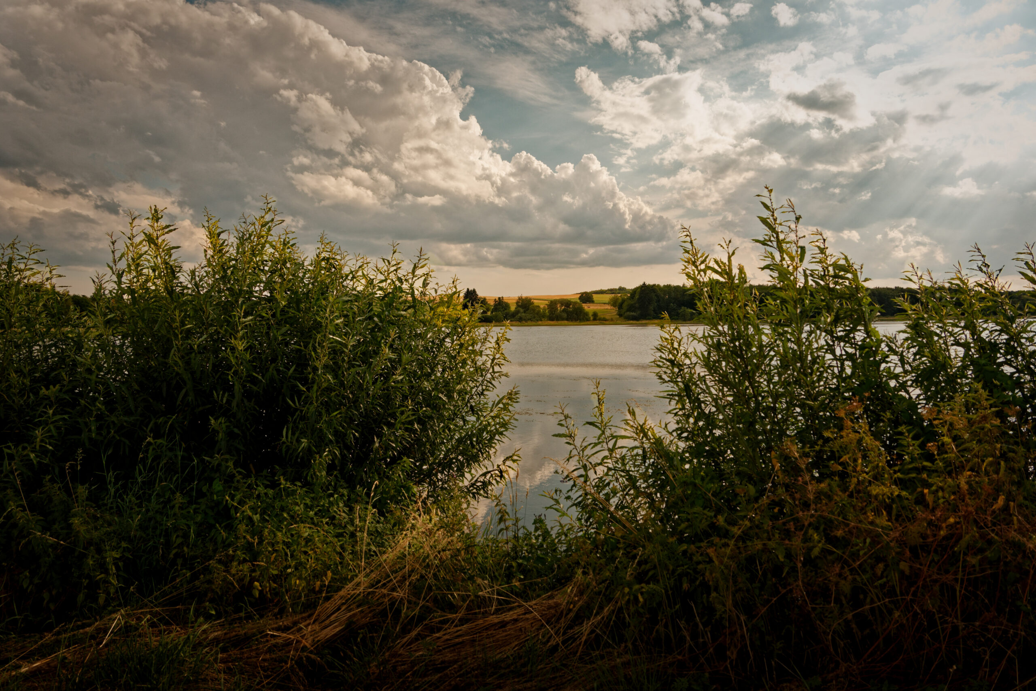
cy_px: 346
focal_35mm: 24
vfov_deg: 53.1
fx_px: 691
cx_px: 518
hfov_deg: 73.7
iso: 125
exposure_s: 1/750
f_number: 5.6
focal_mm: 16
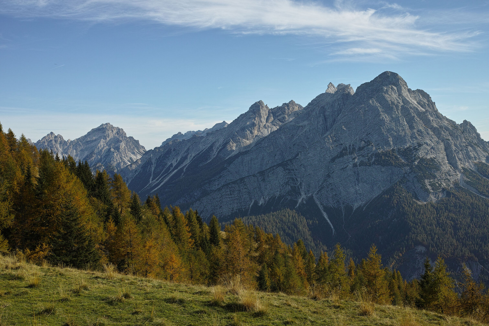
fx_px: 611
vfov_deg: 29.9
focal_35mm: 45
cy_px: 163
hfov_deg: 43.6
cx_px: 244
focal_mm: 30
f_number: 8
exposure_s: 1/200
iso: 100
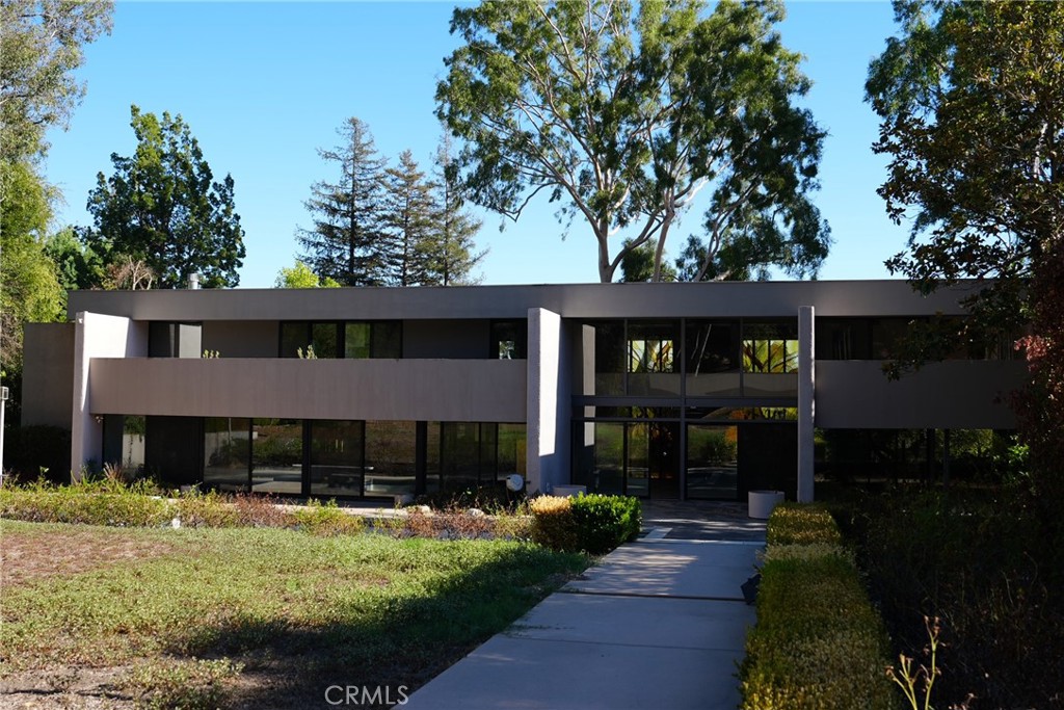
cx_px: 532
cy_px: 355
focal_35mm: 36
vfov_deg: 36.9
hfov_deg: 53.1
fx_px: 1064
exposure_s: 1/250
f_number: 5.6
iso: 100
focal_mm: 24
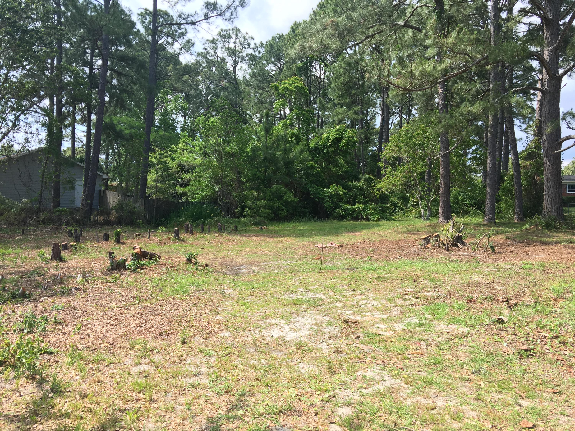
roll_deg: -1.7
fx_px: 482
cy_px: 216
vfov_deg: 48.2
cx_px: 288
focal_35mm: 29
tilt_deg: +0.6
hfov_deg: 61.7
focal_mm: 4.15
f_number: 2.2
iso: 25
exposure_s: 1/447
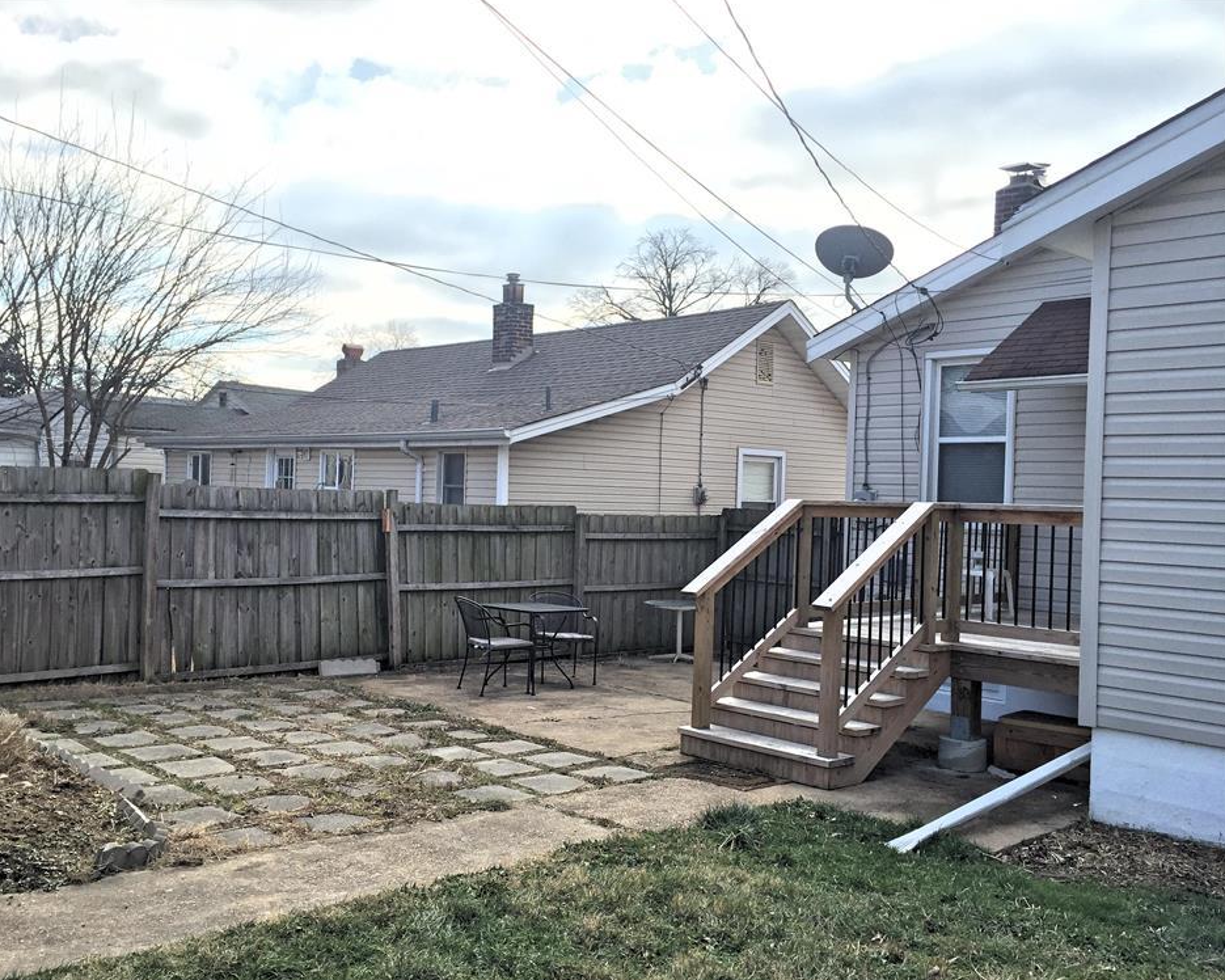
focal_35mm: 31
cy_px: 497
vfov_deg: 47.1
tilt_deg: -0.1
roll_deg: -1.0
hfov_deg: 57.1
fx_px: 1124
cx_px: 562
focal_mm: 4.15
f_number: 2.2
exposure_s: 1/964
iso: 32
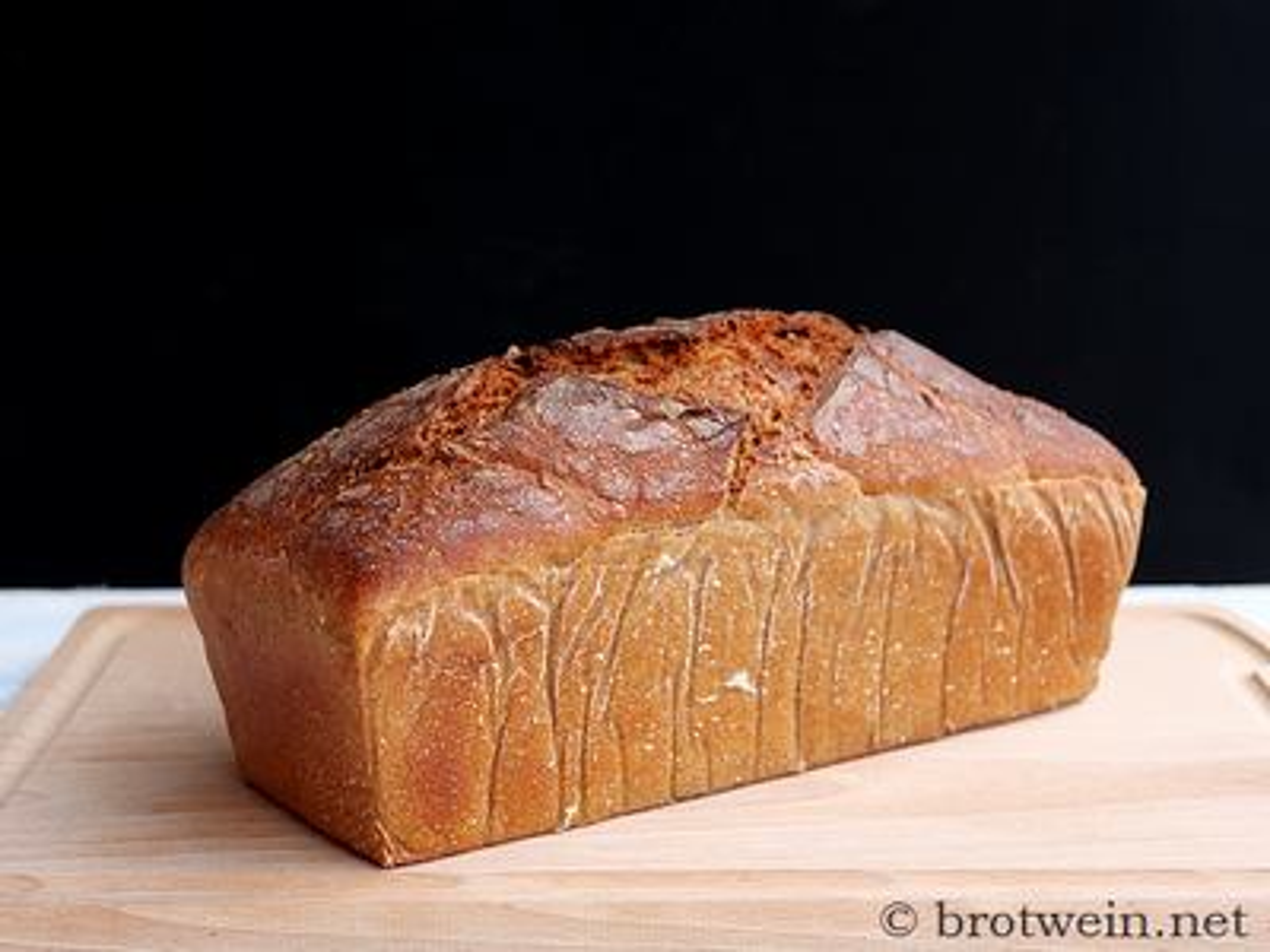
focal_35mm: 50
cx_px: 635
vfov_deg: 29.1
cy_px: 476
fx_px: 1834
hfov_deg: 38.2
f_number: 3.2
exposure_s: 1/100
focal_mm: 25
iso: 1000
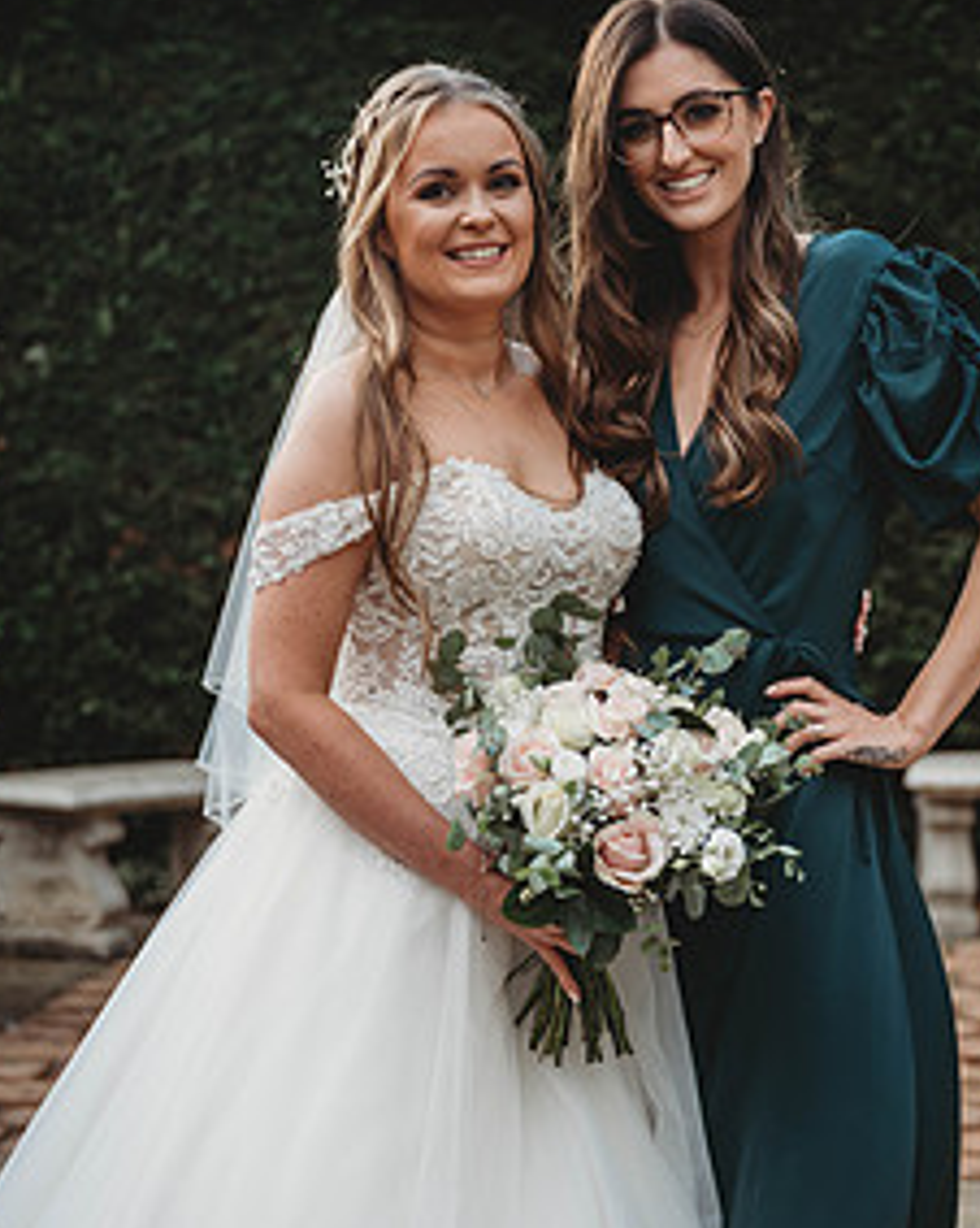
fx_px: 2976
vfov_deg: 23.2
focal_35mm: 82
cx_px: 583
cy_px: 803
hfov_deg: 18.7
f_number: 2.8
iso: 100
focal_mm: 55
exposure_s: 1/500
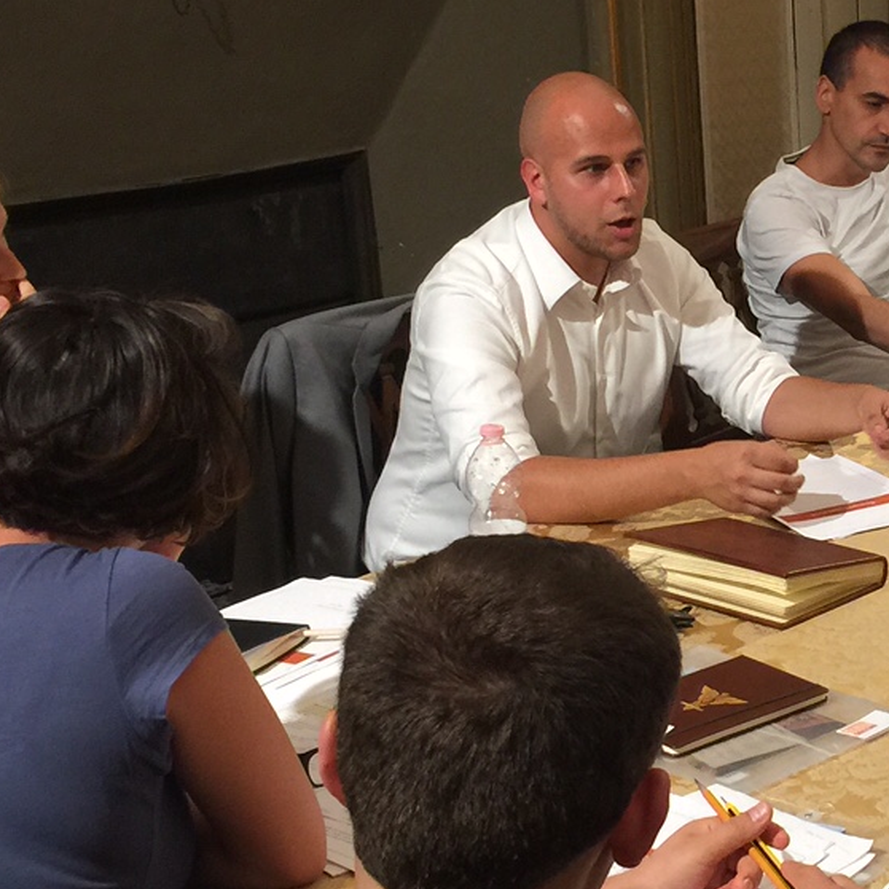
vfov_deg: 23.1
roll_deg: +0.0
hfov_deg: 21.8
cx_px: 975
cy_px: 414
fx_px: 2179
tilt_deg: -15.5
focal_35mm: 75
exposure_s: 1/17
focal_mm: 4.15
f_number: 2.2
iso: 64
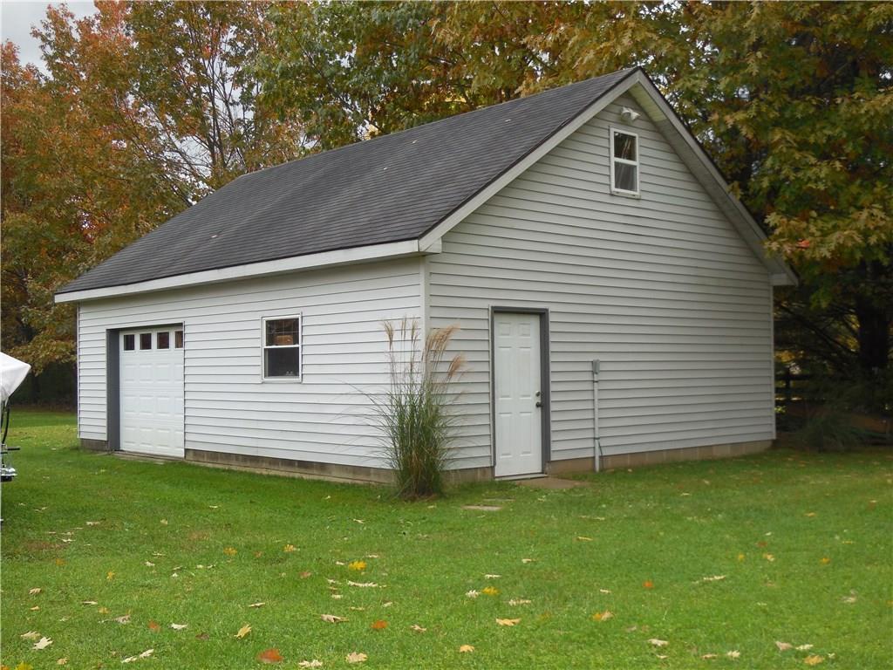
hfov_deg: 41.2
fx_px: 1187
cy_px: 335
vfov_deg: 31.5
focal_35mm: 46
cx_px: 446
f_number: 3.8
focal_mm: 8.2
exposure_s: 1/250
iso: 125
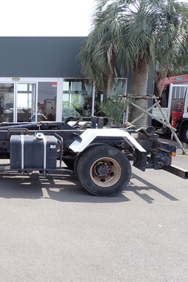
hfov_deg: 34.5
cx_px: 1
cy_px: 141
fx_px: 274
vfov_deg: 54.4
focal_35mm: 35
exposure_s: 1/500
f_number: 2.8
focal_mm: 4.5
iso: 100
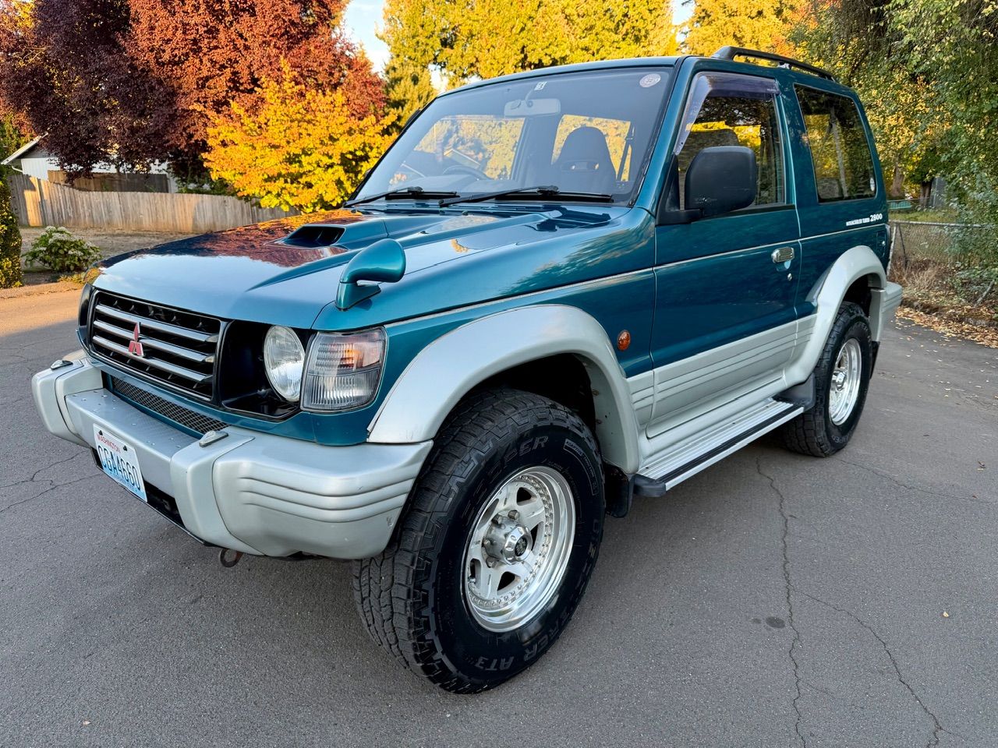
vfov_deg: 56.8
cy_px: 374
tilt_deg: -14.5
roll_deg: +1.1
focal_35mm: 24
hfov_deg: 71.6
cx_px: 499
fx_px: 692
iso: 64
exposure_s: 1/180
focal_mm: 6.76
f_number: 1.78
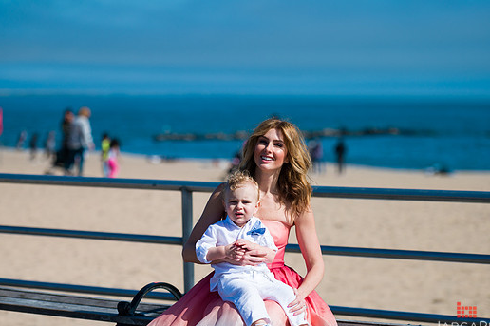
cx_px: 249
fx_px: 1836
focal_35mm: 135
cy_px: 168
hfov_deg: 15.2
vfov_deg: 10.1
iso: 200
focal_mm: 120
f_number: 3.2
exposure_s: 1/6400
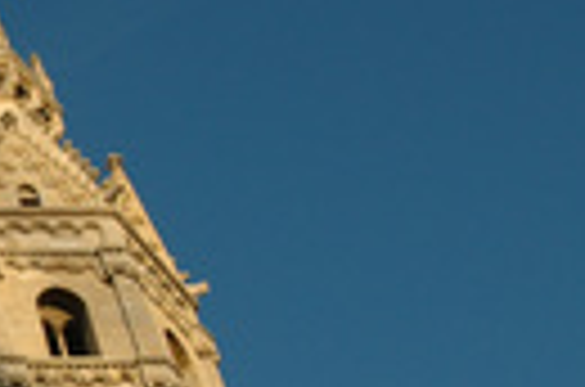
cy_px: 452
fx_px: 2026
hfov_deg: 14.8
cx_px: -392
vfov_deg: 10.7
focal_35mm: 125
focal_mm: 24
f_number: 8
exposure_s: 1/250
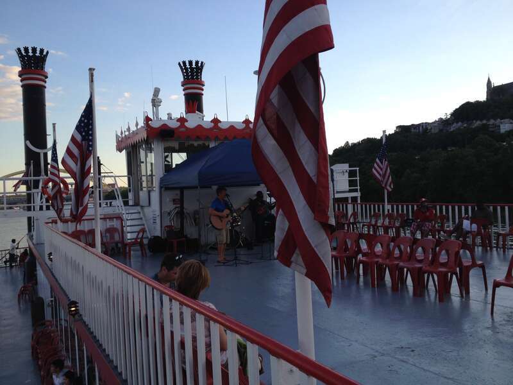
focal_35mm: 35
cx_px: 256
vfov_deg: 40.7
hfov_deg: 52.6
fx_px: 519
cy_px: 192
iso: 50
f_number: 2.4
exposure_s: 1/460
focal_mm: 4.28
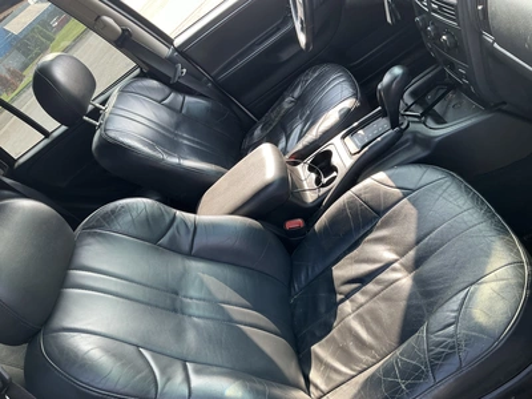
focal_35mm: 28
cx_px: 266
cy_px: 200
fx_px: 430
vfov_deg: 49.7
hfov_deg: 63.4
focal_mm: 3
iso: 20
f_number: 1.8
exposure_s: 1/122
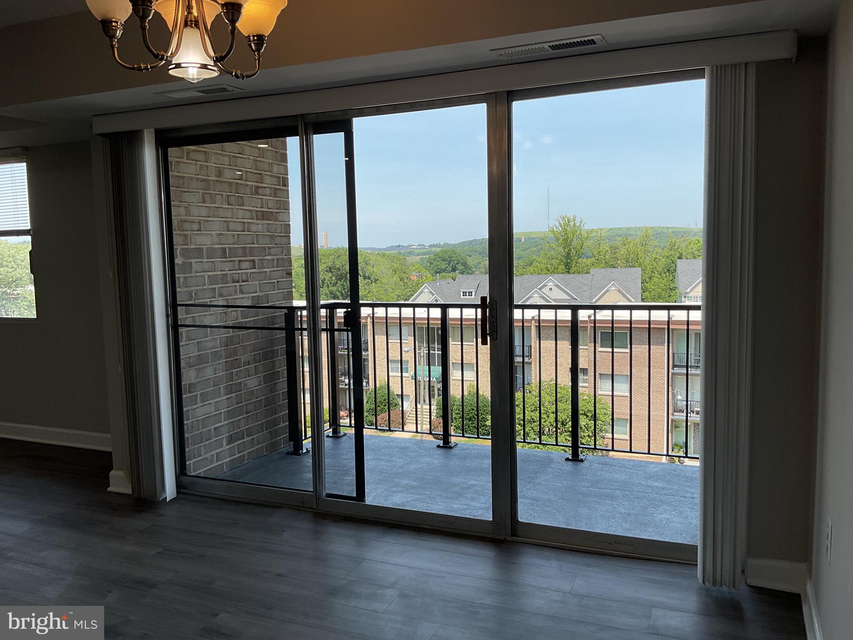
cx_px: 426
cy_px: 320
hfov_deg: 61.7
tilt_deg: -7.6
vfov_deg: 48.2
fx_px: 715
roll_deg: +2.1
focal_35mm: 29
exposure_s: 1/719
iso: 16
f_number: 1.8
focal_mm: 3
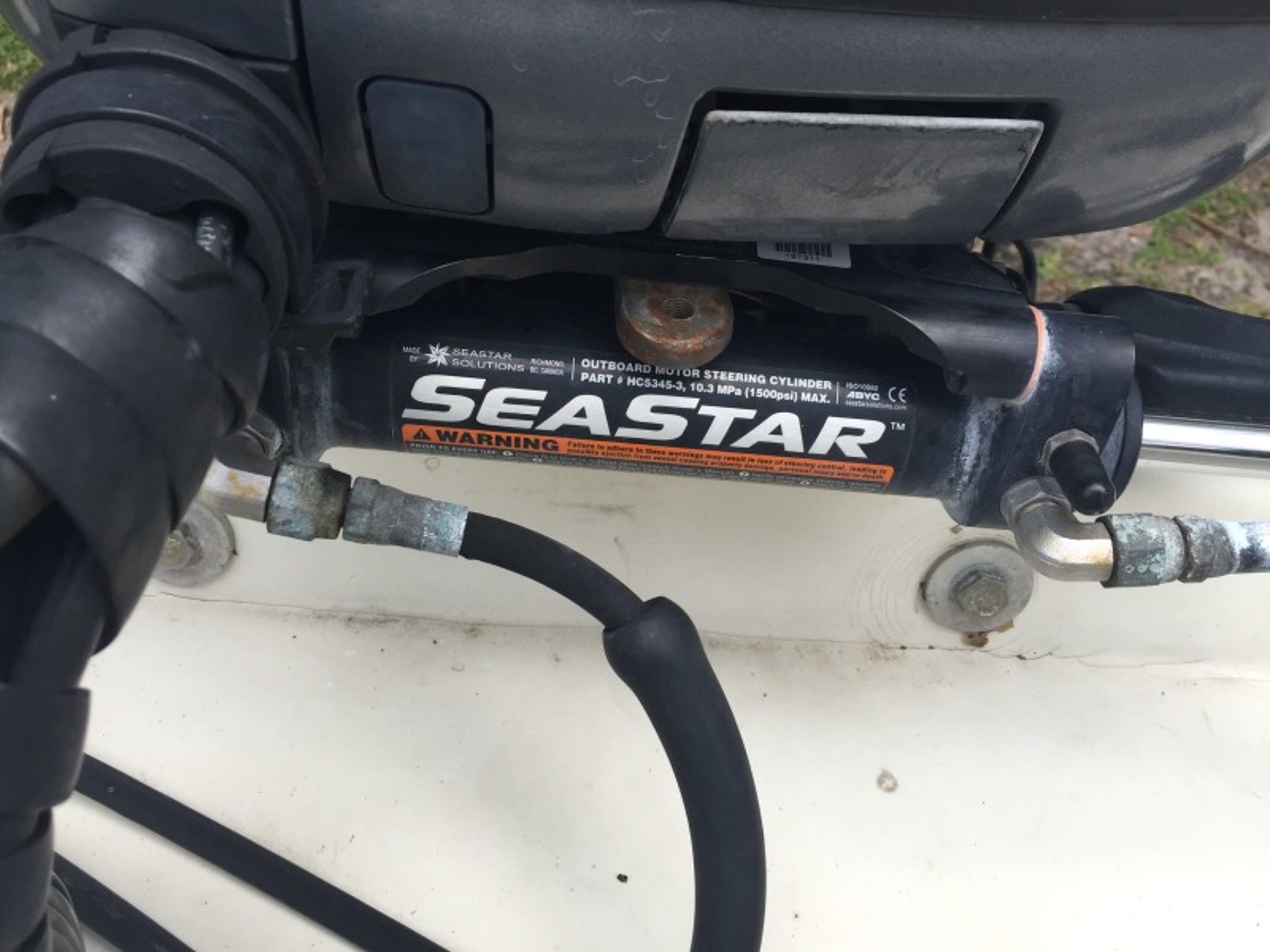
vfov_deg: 48.2
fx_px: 1064
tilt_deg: -47.4
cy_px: 476
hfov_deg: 61.7
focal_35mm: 29
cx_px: 635
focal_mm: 4.15
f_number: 2.2
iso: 32
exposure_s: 1/659
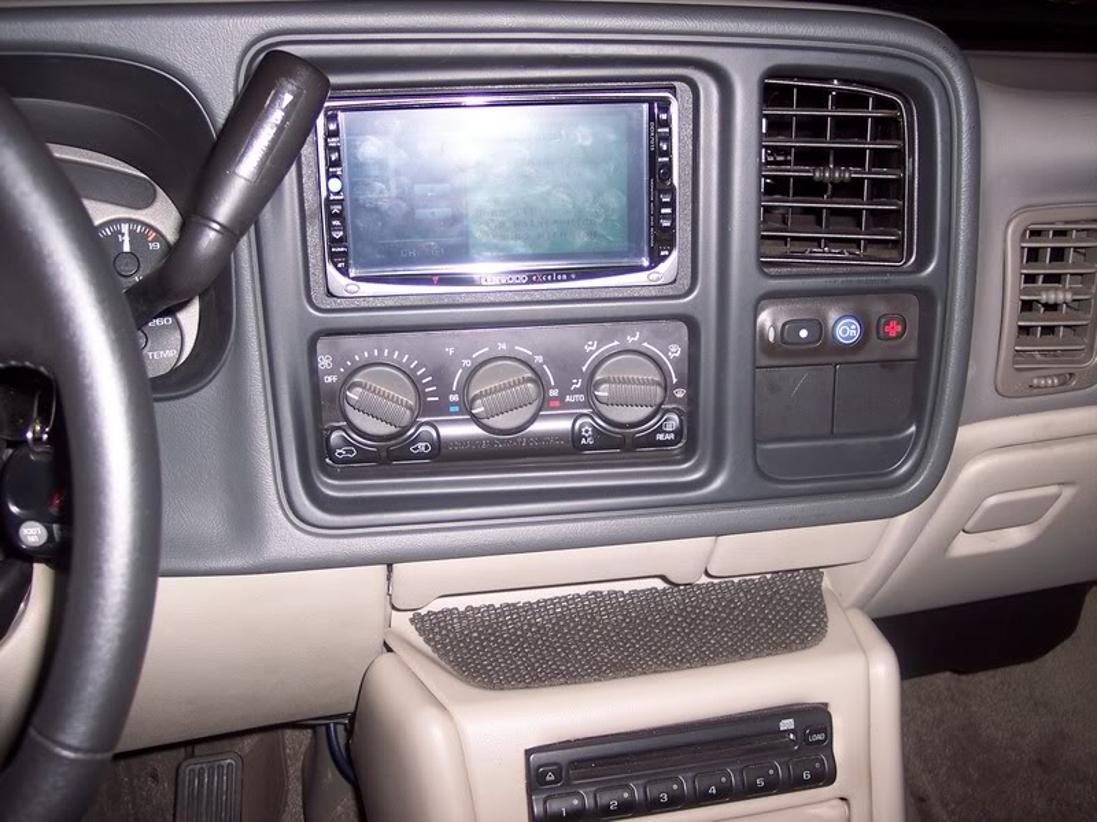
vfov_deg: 36.8
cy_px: 411
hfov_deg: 47.9
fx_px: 1236
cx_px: 548
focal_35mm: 39
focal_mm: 8
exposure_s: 1/60
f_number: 2.8
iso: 100
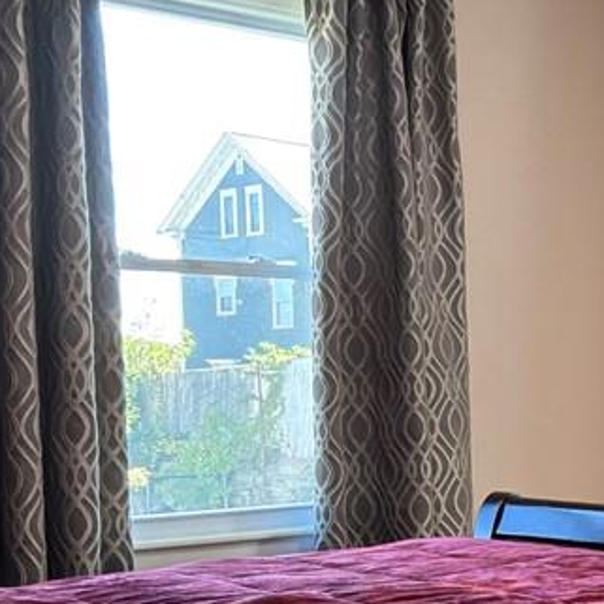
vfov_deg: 21.6
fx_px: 1560
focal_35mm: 79
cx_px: 683
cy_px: 493
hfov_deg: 20.8
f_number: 1.8
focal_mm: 3
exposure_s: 1/60
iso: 64
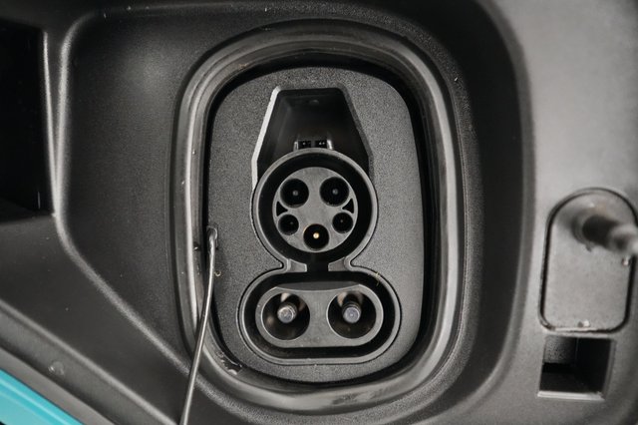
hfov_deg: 65.5
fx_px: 496
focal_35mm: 28
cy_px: 212
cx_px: 319
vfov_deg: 46.4
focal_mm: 28
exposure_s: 1/40
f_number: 2.8
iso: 12800
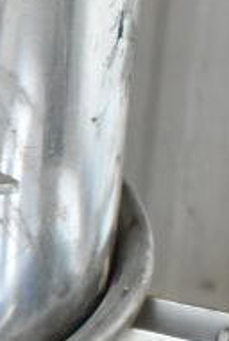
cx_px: -247
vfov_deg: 11.4
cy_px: 189
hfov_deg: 7.4
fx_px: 1705
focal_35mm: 179
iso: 1600
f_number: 4
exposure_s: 1/60
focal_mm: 25
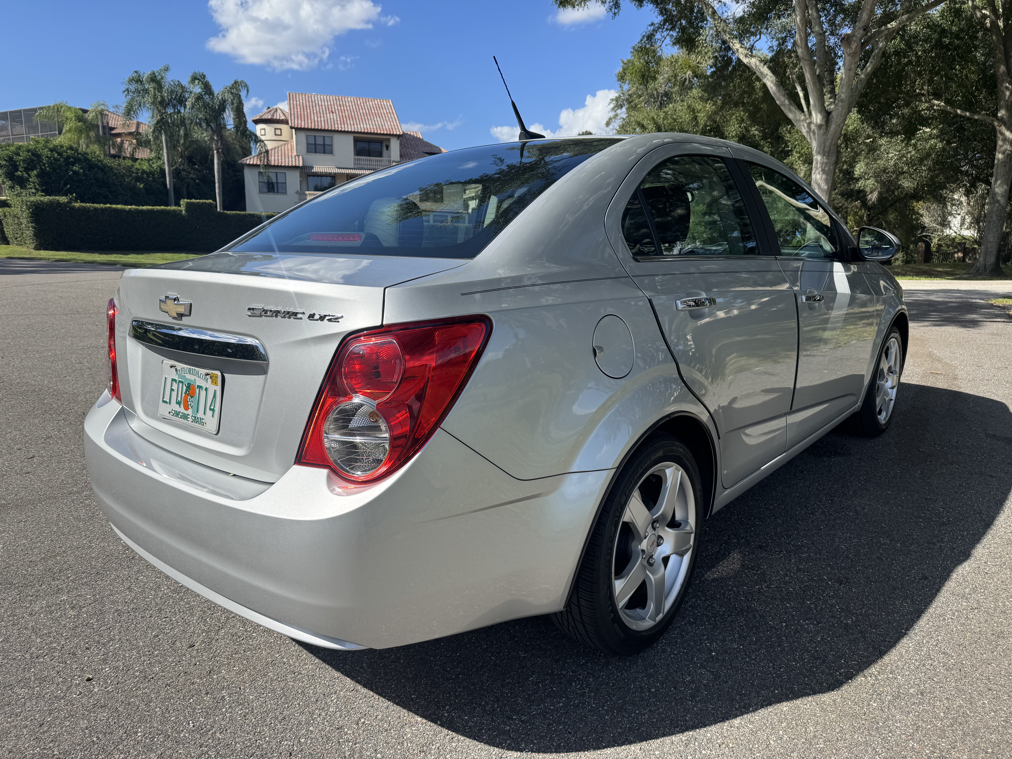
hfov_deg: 71.6
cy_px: 380
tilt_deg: -10.9
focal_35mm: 24
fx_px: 702
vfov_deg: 56.8
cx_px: 506
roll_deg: -0.8
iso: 80
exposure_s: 1/3597
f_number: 1.78
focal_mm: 6.76
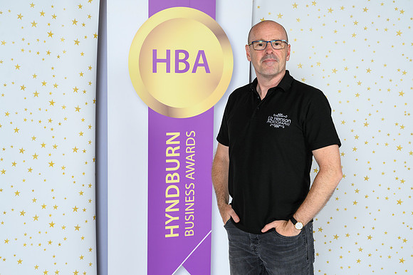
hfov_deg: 34.6
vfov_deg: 23.4
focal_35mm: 58
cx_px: 206
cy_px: 138
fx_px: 664
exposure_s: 1/160
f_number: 8
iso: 200
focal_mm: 55
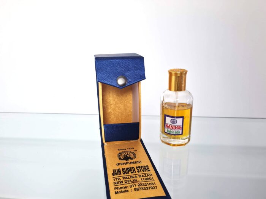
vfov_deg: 53.1
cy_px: 100
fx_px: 200
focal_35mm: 26
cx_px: 133
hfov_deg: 67.3
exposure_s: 1/120
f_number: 1.8
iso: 100
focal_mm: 5.4
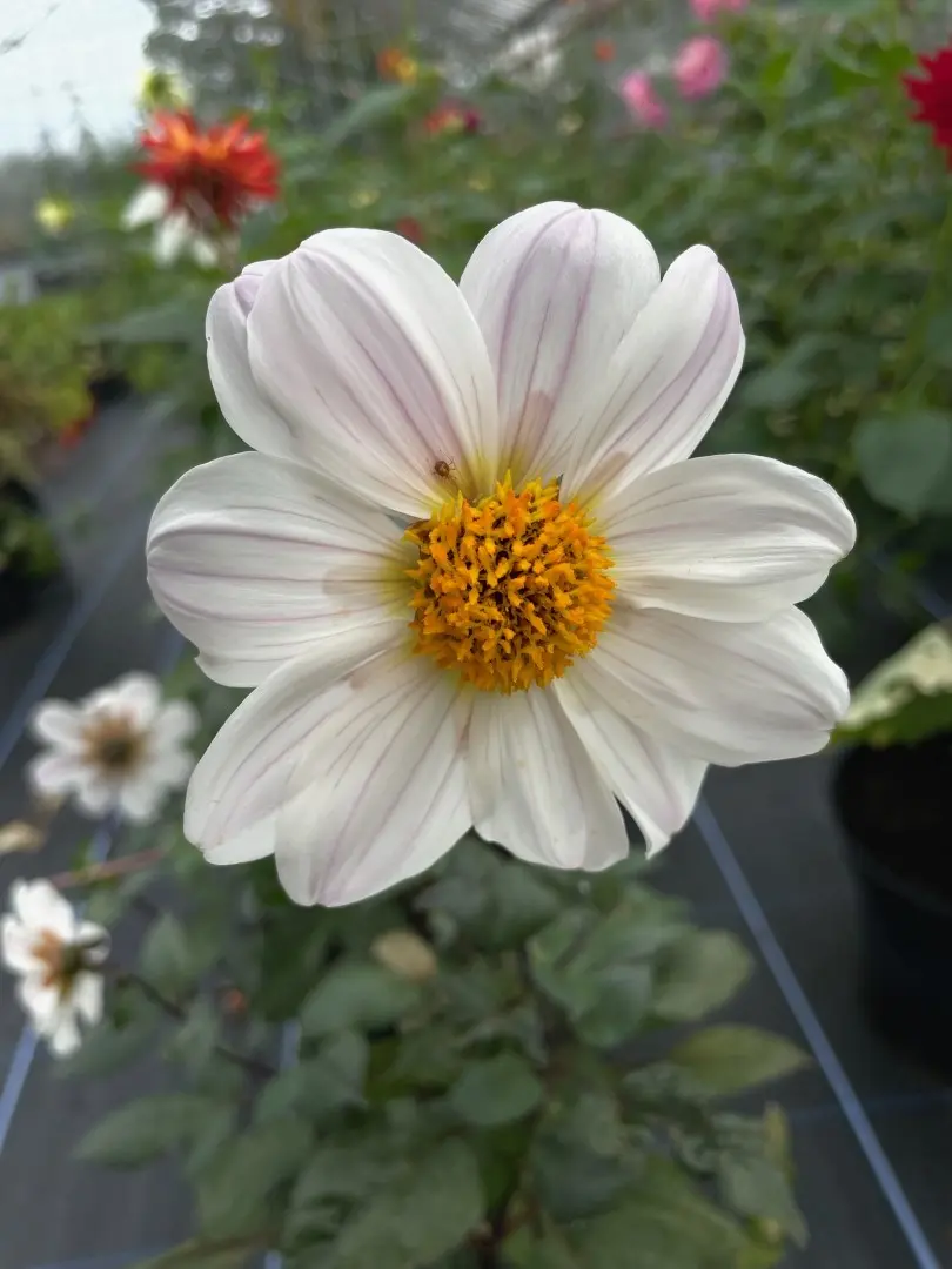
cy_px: 634
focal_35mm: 26
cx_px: 476
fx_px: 953
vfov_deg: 67.3
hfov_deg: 53.1
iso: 32
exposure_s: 1/518
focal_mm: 4.2
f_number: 1.6
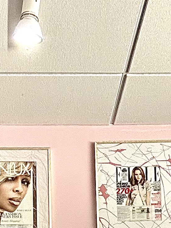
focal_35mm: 126
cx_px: 24
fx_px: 830
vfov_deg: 13.8
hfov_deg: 11.7
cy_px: 426
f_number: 1.9
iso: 100
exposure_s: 1/43
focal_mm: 2.69
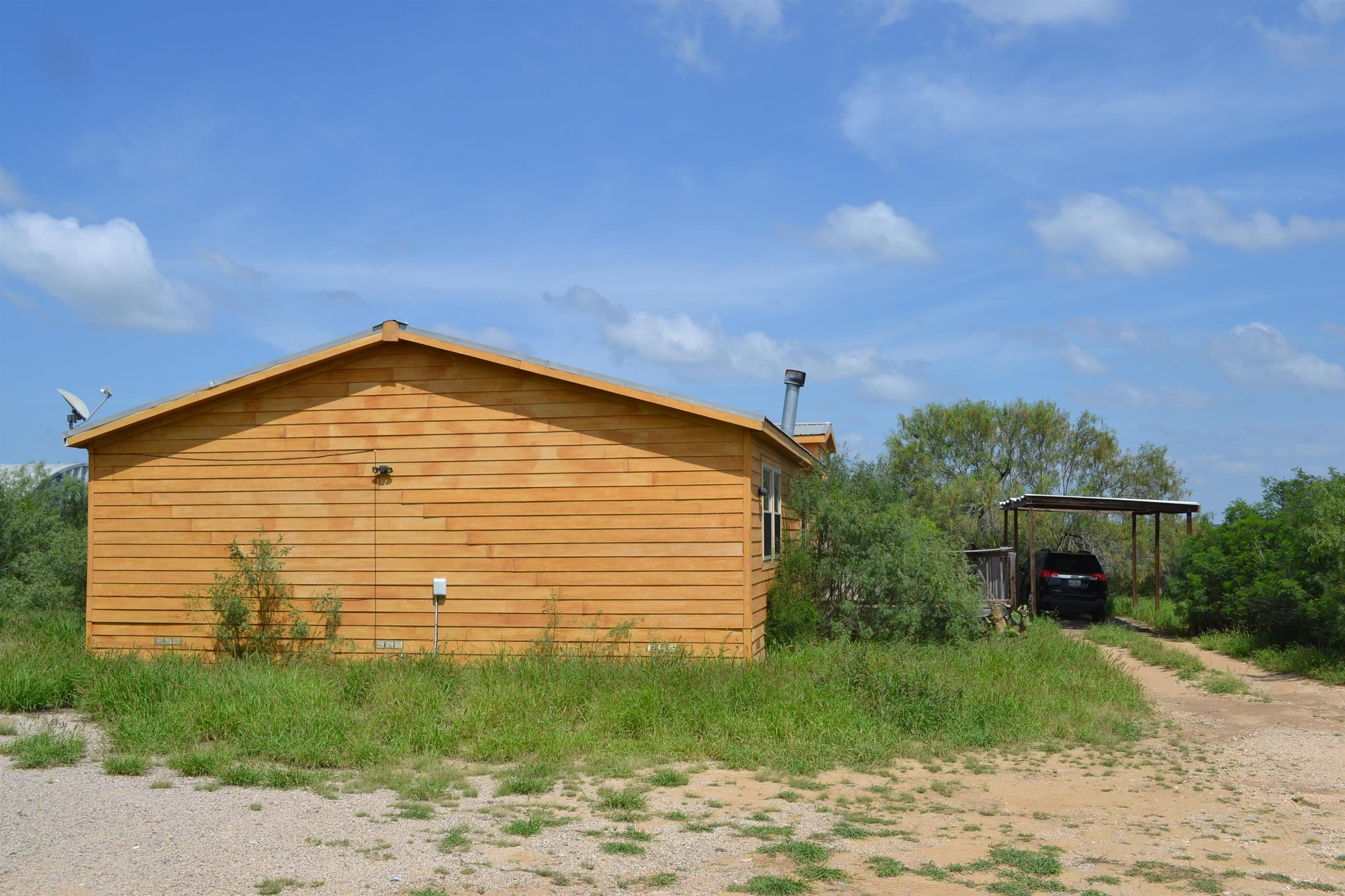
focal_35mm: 33
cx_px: 672
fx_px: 1233
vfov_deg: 40.0
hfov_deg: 57.2
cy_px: 448
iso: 100
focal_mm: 22
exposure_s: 1/250
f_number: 8
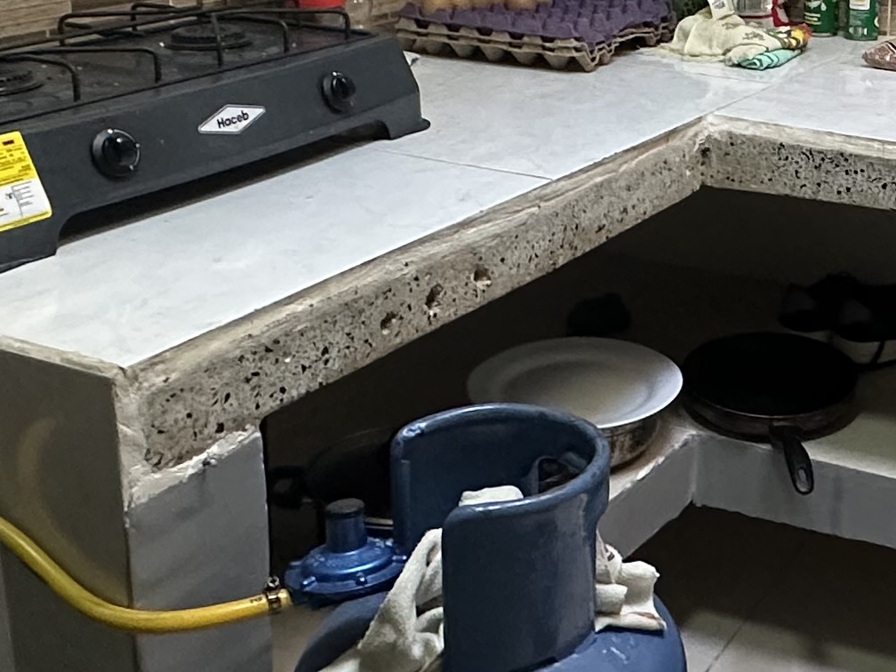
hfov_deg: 32.0
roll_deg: -3.3
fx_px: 1450
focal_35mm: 56
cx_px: 868
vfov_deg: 25.4
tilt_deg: -12.3
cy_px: 92
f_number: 2.2
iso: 320
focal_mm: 2.22
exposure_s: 1/99
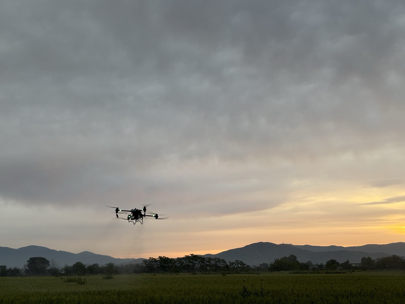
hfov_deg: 36.8
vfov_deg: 28.0
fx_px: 608
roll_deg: +0.9
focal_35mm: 52
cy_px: 152
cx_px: 202
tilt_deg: +10.5
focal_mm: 5.96
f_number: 1.6
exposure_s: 1/122
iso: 25
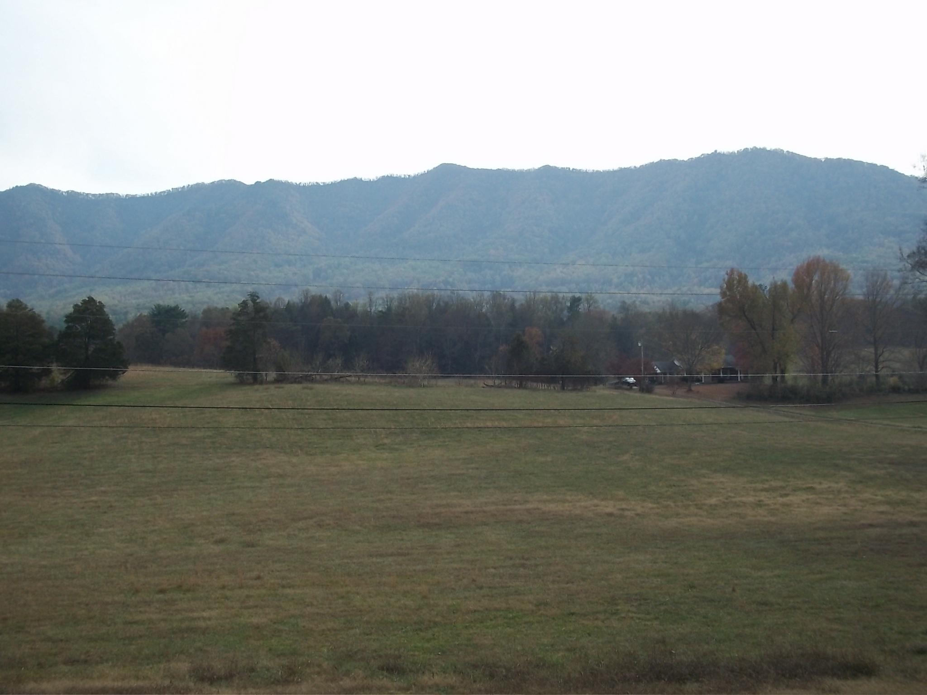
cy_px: 348
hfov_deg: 51.4
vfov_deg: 39.7
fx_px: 964
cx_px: 464
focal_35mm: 36
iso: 80
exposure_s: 1/160
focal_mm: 6.5
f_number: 8
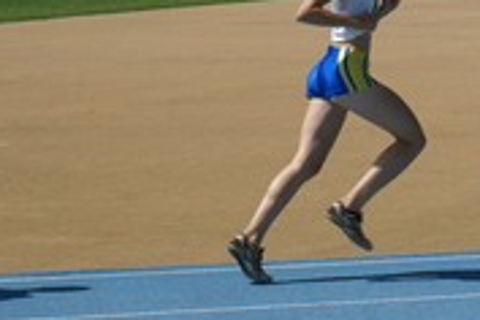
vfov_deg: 7.4
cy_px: -98
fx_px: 2440
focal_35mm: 183
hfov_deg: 11.2
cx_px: 372
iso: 100
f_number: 9
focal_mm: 40
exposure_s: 1/320
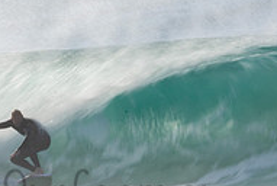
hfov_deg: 0.9
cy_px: 179
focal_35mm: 2273
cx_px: 67
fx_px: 17516
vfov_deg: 0.6
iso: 100
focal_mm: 500
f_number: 32
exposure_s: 1/25
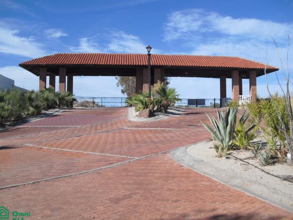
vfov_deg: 37.7
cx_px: 144
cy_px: 110
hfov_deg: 49.0
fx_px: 322
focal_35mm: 38
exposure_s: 1/160
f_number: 7.8
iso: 64
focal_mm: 6.3
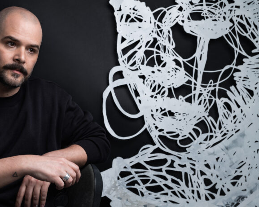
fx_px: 536
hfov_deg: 27.1
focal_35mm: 70
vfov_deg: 21.8
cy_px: 110
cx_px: 97
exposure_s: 1/160
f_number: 8
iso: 200
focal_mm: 56
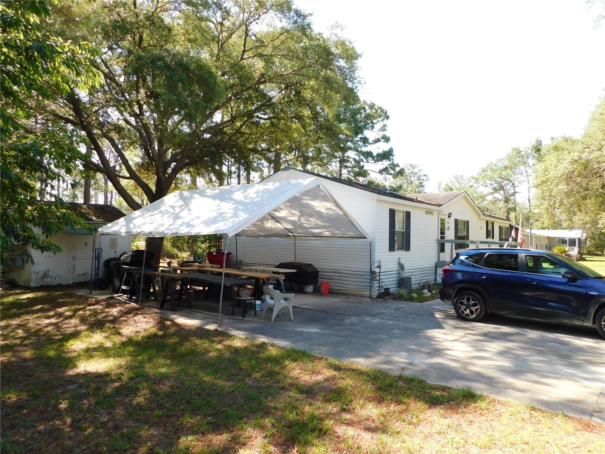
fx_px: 402
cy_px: 227
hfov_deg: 73.9
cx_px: 302
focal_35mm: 23
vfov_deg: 58.9
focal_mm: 4
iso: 125
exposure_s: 1/250
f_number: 3
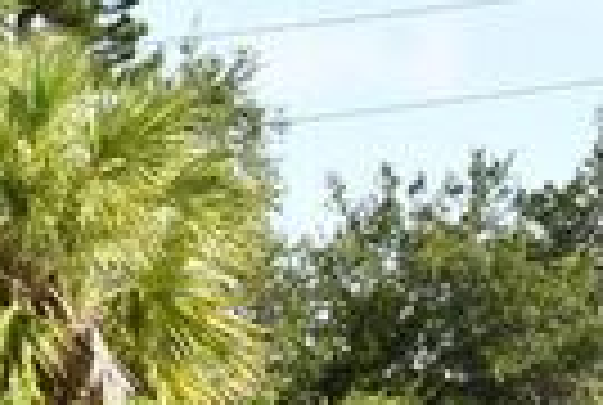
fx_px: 4801
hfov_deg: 6.8
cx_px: -832
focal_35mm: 286
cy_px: 927
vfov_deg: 4.7
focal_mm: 30
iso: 200
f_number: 6.3
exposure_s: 1/250
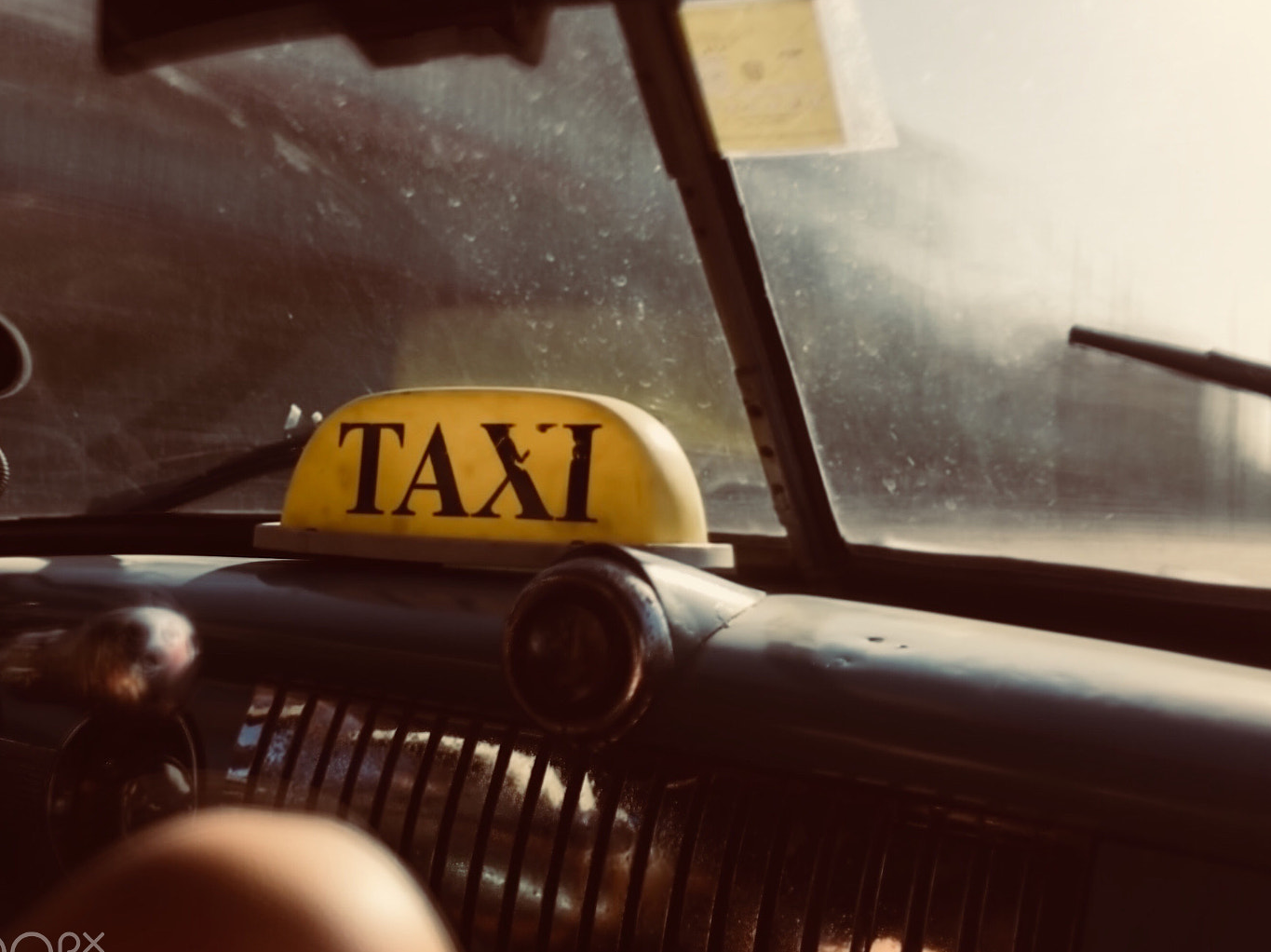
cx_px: 618
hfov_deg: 54.0
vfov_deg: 41.7
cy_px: 518
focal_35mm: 34
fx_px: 1248
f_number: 2.2
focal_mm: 4.15
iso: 25
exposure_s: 1/1748
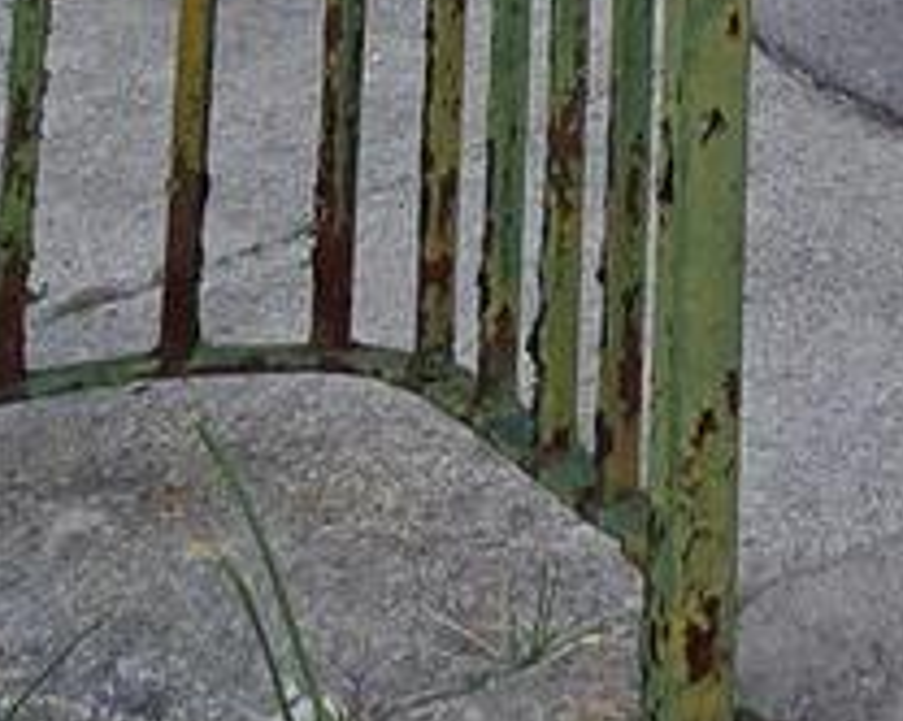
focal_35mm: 88
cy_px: -1338
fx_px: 2350
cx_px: 1506
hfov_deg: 18.3
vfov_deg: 11.6
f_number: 2.2
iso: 50
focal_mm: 2.2
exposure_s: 1/1008
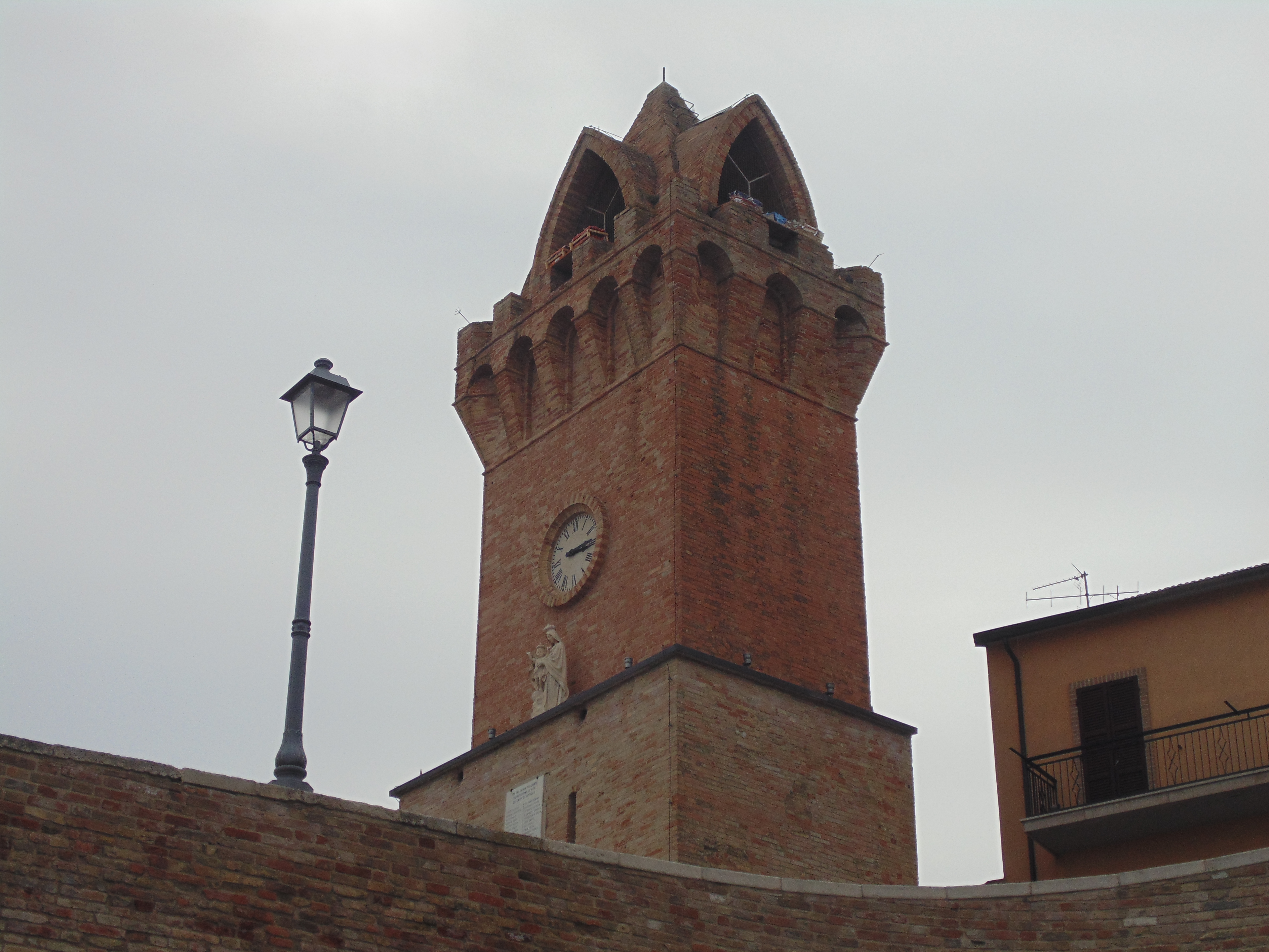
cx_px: 634
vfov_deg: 22.6
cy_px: 476
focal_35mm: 65
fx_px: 2383
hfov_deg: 29.8
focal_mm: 11.7
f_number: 12.9
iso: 80
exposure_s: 1/160
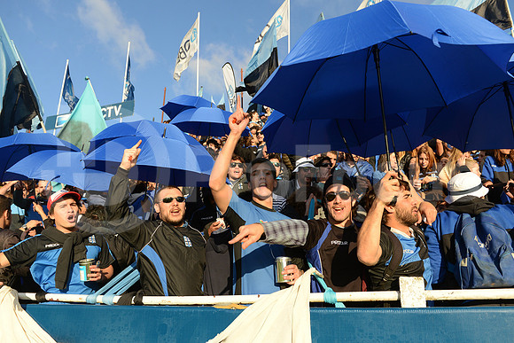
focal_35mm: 27
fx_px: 386
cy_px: 172
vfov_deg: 48.0
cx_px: 257
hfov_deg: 67.4
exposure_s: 1/1600
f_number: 5
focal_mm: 27
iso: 640
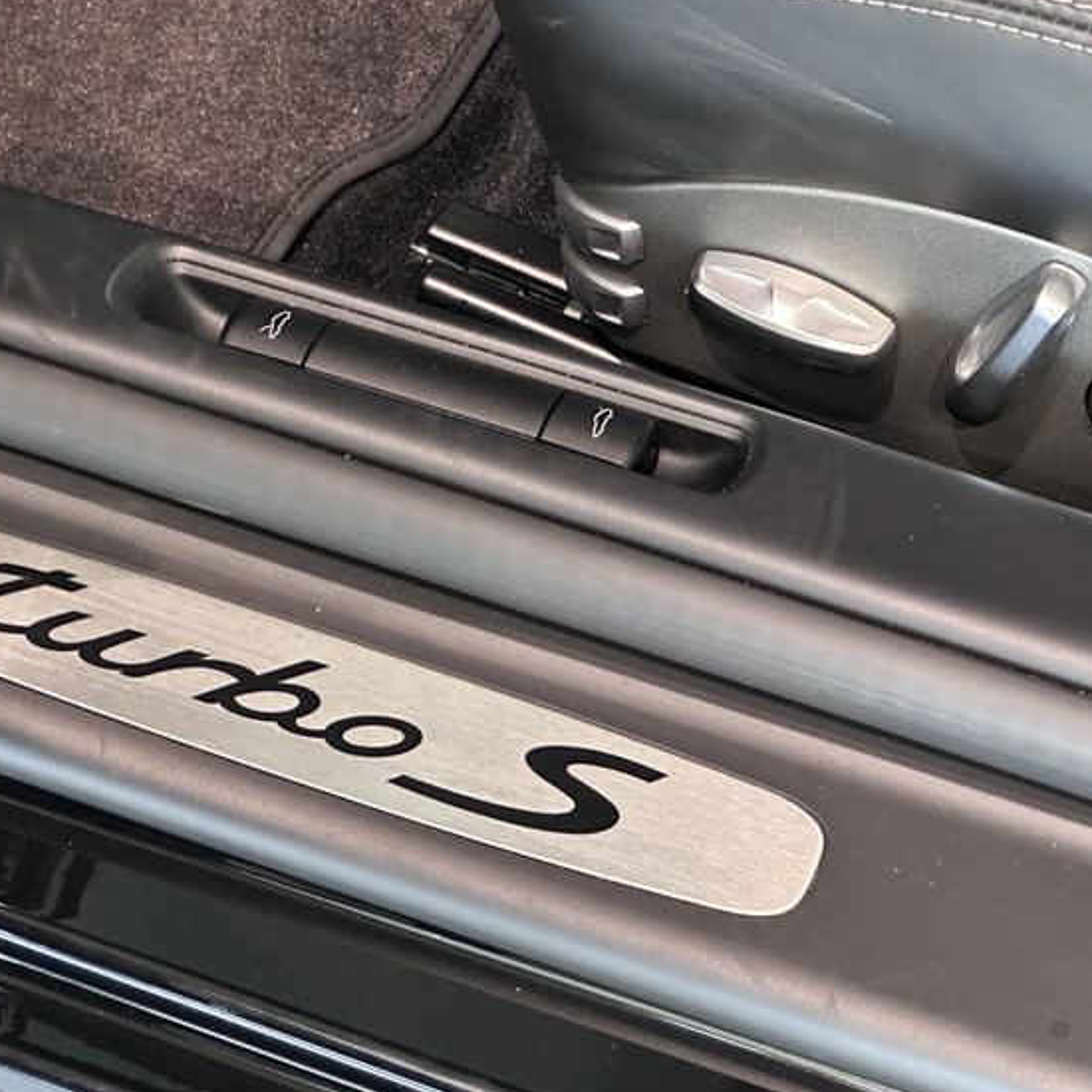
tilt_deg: -46.7
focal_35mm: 95
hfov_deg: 18.3
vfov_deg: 18.3
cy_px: 532
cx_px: 484
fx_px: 3391
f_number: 2.8
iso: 640
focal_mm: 9
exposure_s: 1/45
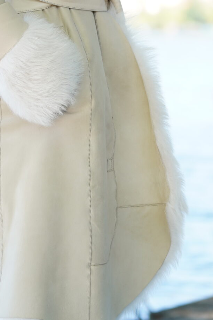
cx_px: 138
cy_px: -5
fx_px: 1757
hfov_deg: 6.9
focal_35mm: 198
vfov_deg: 10.3
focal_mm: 71
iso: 160
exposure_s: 1/250
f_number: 2.8
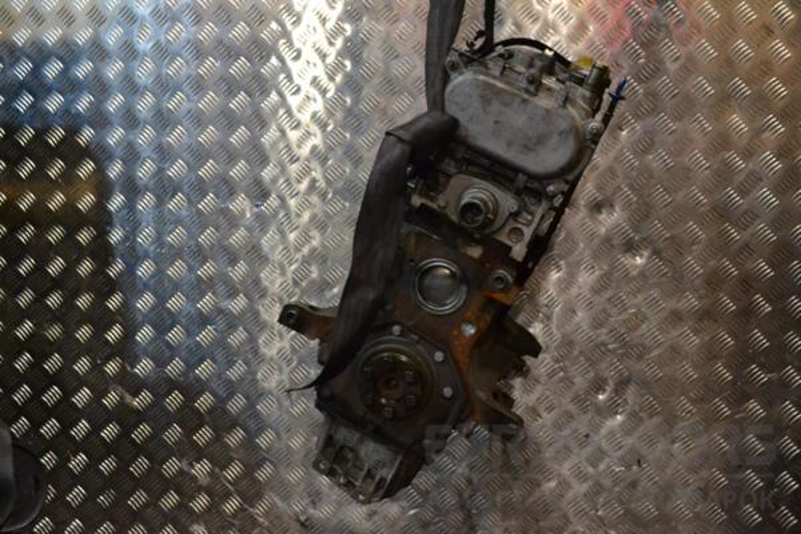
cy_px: 267
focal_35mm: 39
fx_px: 868
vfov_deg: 34.2
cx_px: 400
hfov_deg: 49.6
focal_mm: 26
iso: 3200
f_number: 6.3
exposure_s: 1/160
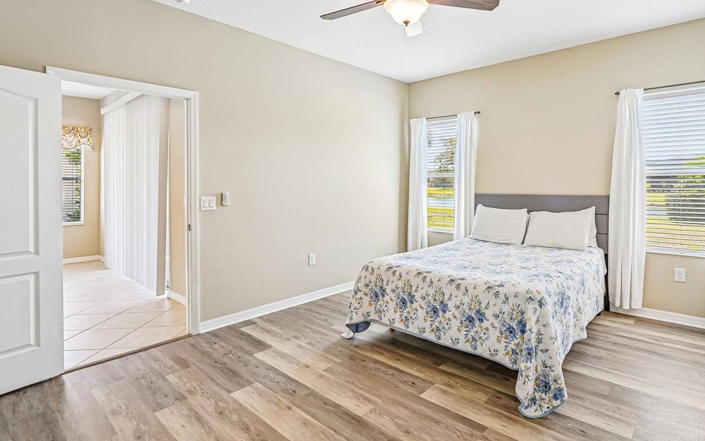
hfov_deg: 90.2
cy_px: 180
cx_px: 413
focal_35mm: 18
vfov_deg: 64.5
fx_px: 346
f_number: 8
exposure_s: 1/80
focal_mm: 14
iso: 400
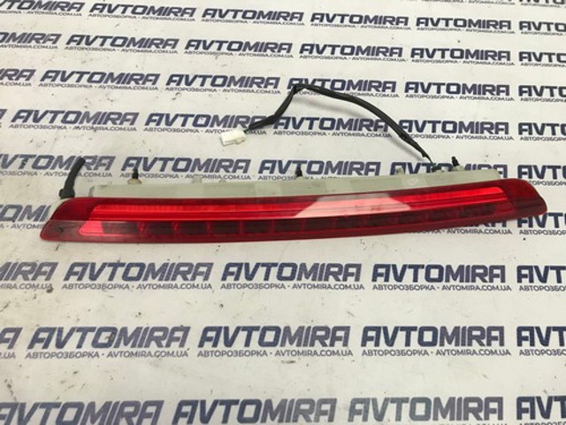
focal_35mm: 28
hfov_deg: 63.4
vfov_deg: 49.7
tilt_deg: -60.3
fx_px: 458
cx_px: 283
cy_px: 212
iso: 20
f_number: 1.8
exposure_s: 1/33
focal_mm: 3.99
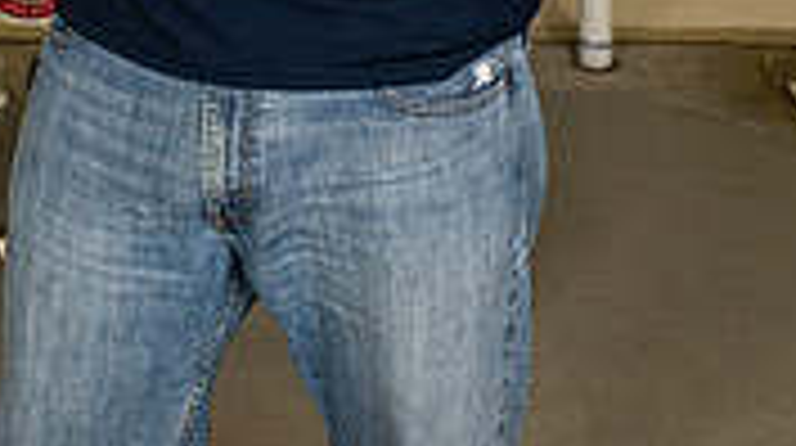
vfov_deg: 9.8
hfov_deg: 19.0
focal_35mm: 112
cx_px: 171
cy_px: -518
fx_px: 2361
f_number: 7.1
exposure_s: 1/250
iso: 500
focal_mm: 42
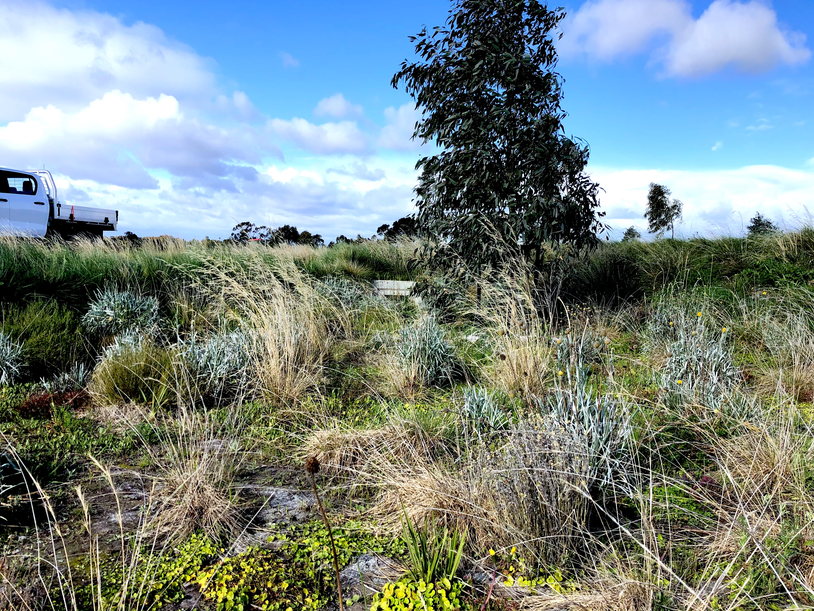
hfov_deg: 63.4
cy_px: 306
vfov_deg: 49.7
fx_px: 658
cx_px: 407
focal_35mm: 28
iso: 20
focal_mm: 3.99
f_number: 1.8
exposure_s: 1/1517
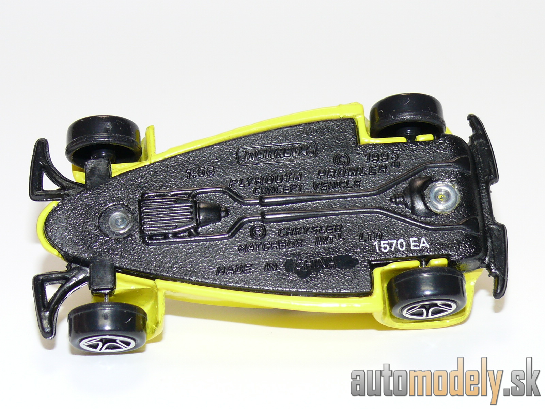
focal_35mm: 105
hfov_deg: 18.7
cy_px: 204
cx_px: 272
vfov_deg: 14.1
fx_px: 1653
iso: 100
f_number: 4
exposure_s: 1/30
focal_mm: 13.7
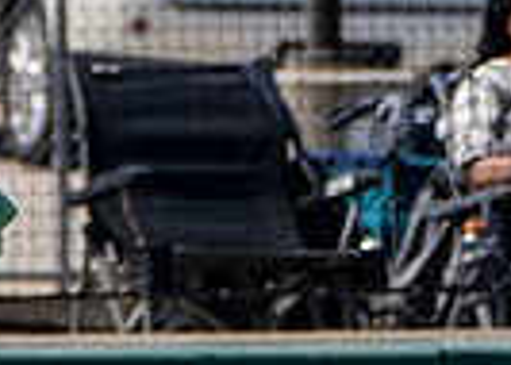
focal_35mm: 1621
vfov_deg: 0.9
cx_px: -245
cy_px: 420
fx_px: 23525
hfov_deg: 1.2
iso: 800
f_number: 8
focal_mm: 265
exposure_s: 1/2500
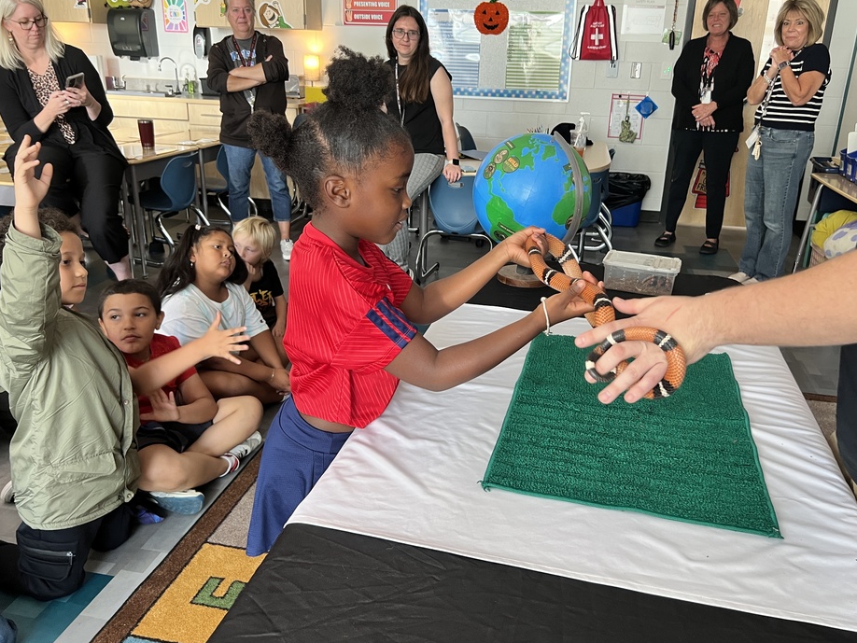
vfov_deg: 48.2
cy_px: 302
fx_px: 718
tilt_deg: -19.9
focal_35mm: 29
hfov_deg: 61.6
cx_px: 447
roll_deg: -2.2
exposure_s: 1/93
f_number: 1.5
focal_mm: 5.7
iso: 125
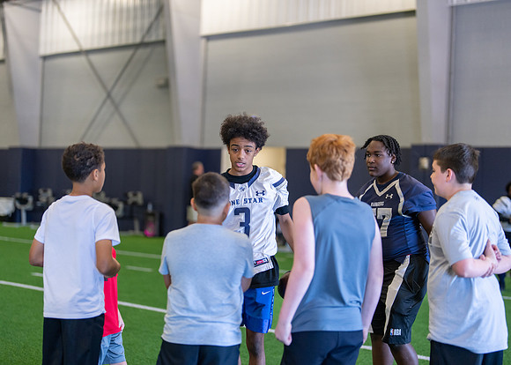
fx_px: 774
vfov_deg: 26.5
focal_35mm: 53
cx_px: 256
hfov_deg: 36.6
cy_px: 182
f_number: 1.2
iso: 1250
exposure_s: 1/1000
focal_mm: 50
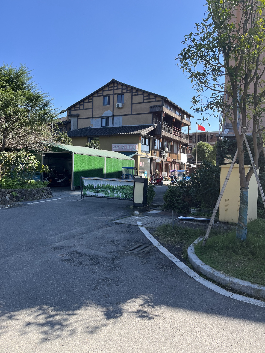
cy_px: 176
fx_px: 265
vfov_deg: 67.3
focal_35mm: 26
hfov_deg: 53.1
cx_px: 132
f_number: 1.6
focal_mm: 5.1
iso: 50
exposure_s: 1/1623
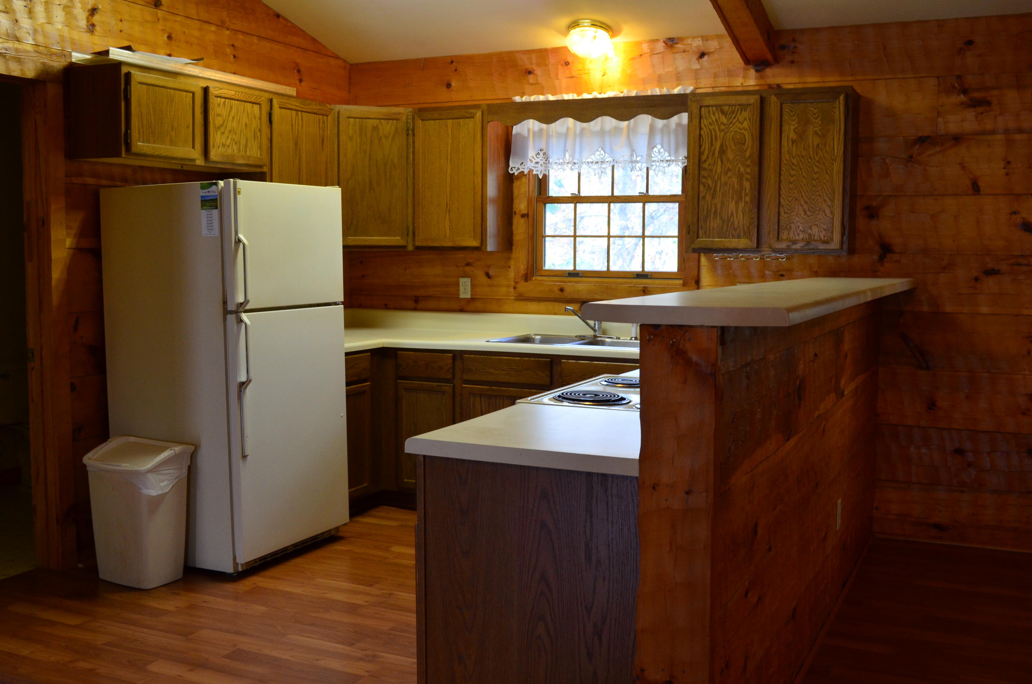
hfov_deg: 53.2
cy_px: 342
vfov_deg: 36.7
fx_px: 1030
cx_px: 516
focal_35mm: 36
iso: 800
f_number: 6.3
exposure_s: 1/15
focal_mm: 24
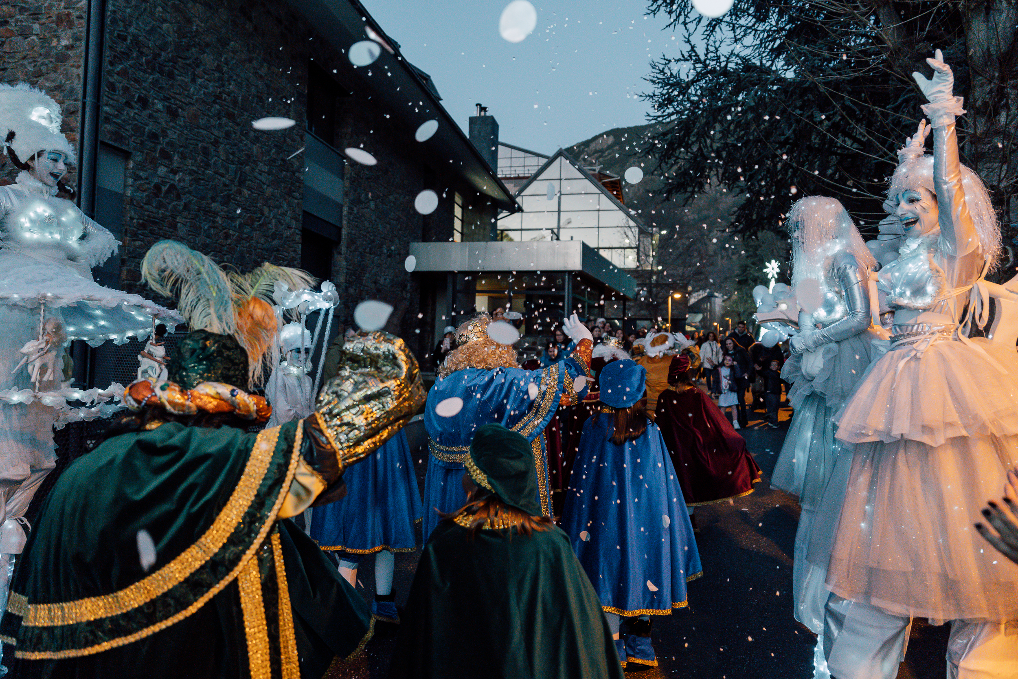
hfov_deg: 73.7
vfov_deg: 53.1
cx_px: 509
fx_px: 679
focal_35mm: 24
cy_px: 340
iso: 3200
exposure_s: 1/200
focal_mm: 24
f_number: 2.8
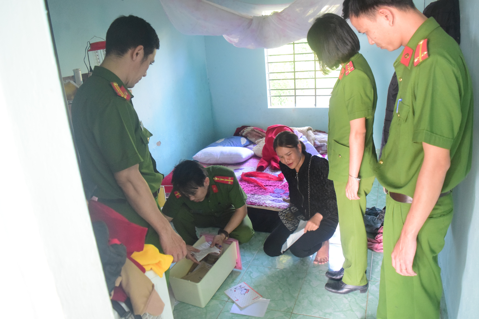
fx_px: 359
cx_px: 240
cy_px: 160
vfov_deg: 47.9
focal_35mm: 27
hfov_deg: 67.4
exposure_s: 1/100
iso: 3200
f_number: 4.5
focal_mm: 18
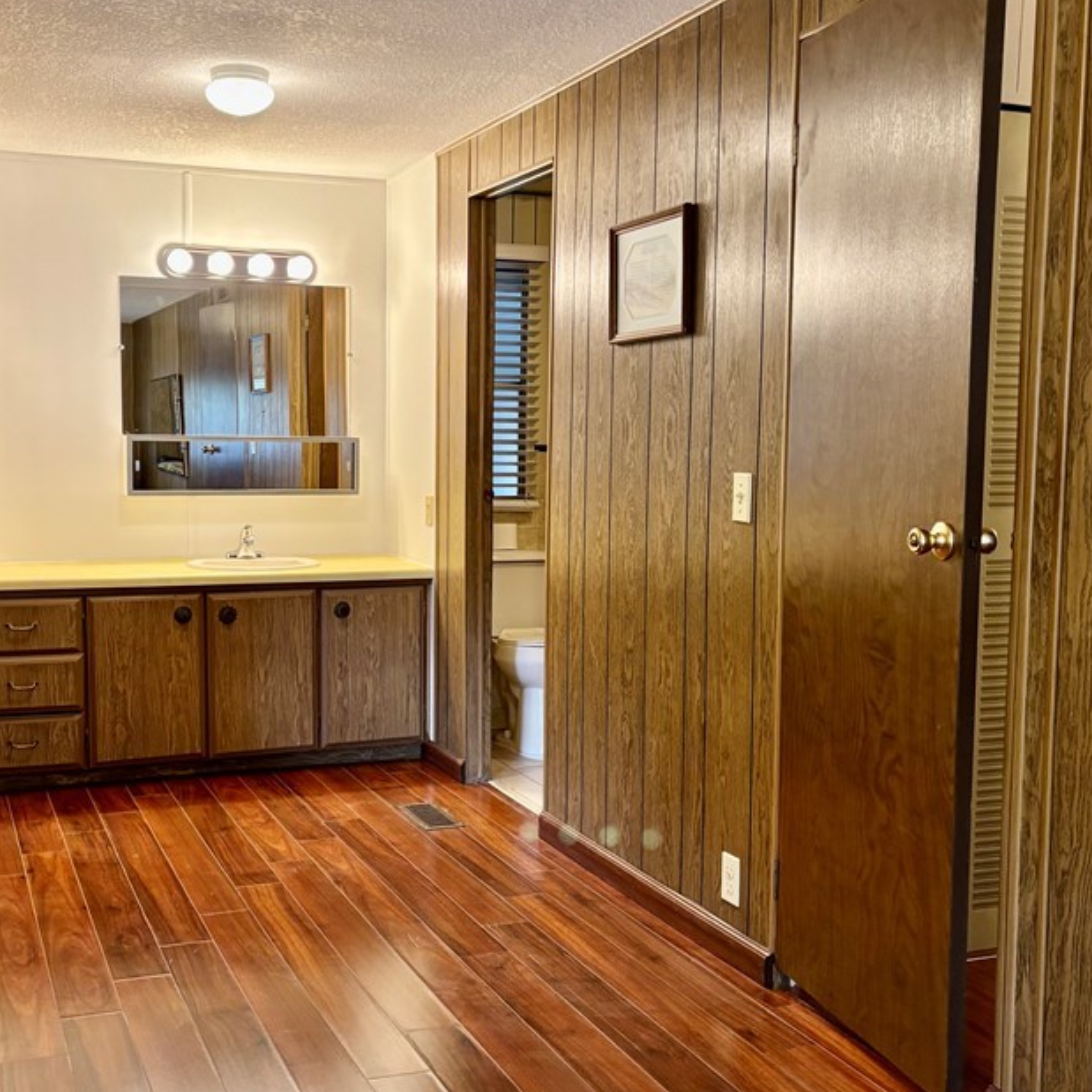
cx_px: 418
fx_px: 1356
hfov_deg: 43.6
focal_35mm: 38
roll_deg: -2.0
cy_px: 538
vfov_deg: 43.9
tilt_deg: -4.3
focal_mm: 5.96
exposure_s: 1/60
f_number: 1.6
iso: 125
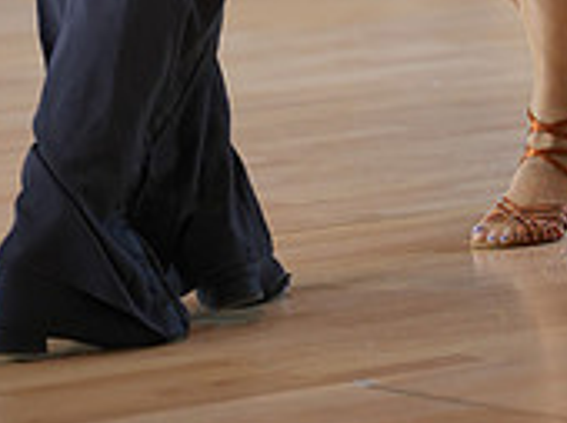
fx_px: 5692
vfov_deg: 4.2
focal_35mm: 348
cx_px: 332
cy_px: -423
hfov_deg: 5.7
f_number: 2
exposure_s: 1/500
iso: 800
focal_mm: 106
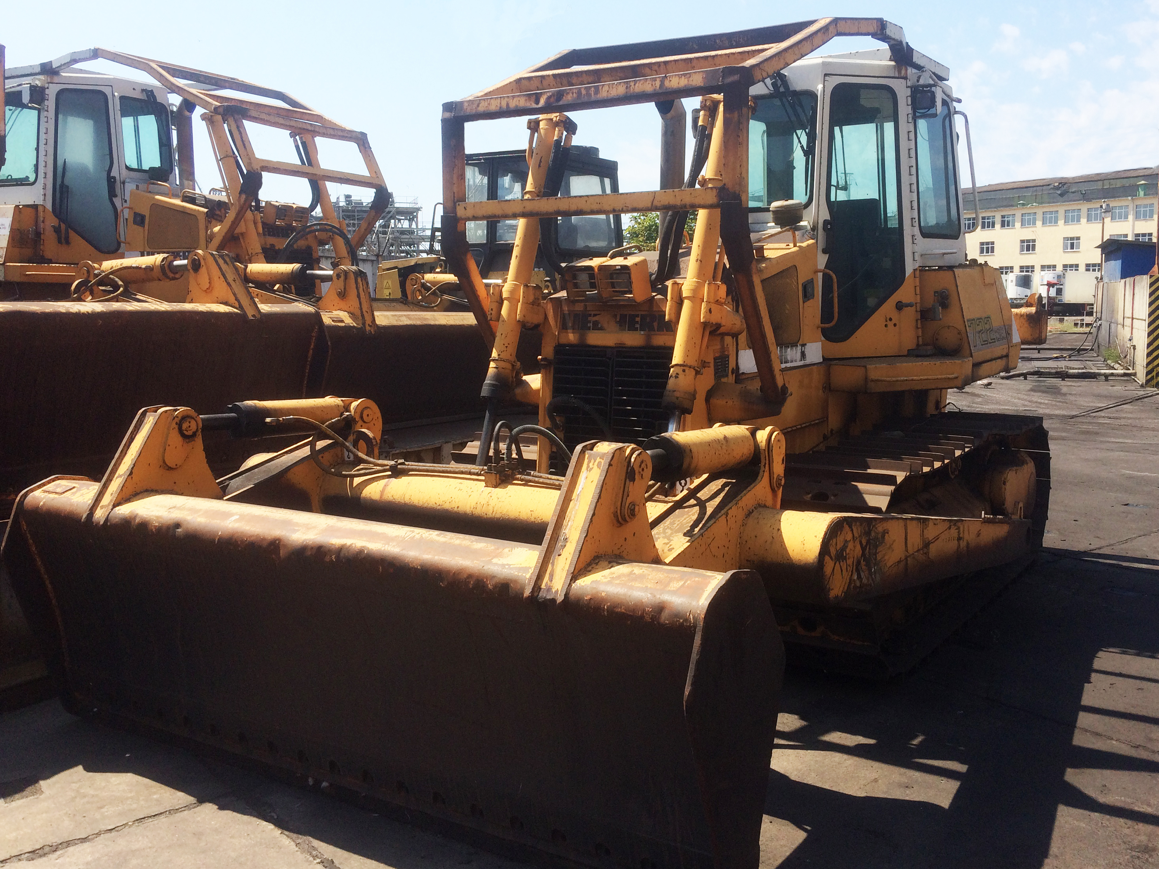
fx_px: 971
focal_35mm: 29
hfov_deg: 61.7
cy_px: 434
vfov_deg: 48.2
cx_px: 580
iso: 32
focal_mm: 4.15
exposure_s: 1/1580
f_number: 2.2
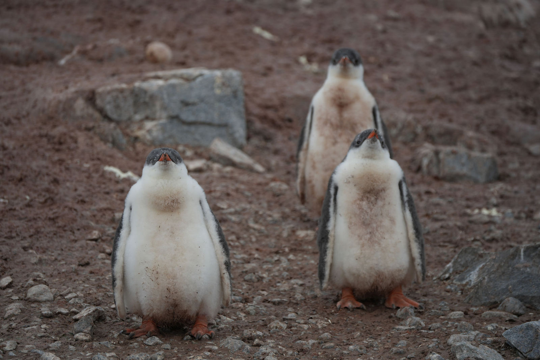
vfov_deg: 5.1
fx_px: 4019
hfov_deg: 7.7
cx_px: 270
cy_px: 180
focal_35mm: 268
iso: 100
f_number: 6.3
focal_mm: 268
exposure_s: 1/320
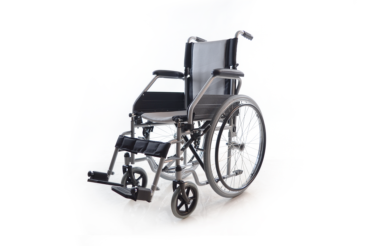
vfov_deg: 39.8
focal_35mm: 33
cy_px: 123
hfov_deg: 57.3
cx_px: 186
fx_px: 340
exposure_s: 1/6
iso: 125
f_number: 3.8
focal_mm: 22
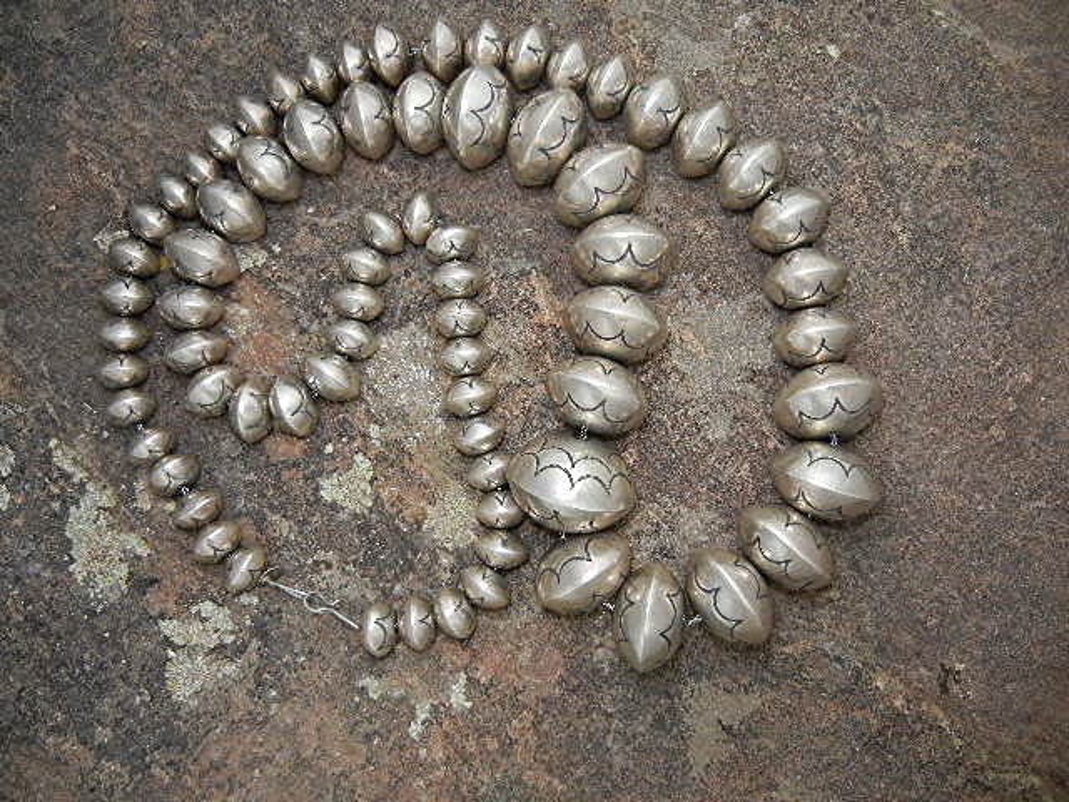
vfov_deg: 46.8
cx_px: 534
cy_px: 401
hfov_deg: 60.0
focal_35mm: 30
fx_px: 926
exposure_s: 1/30
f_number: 3.5
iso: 443
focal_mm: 5.4
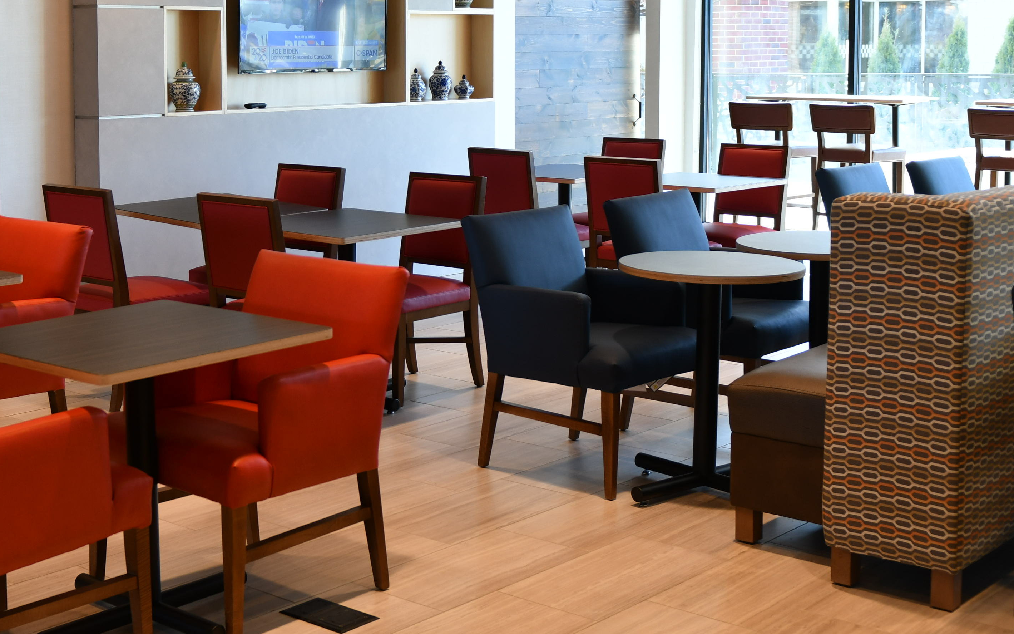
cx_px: 303
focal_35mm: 54
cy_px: 154
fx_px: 1492
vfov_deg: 23.7
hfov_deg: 37.0
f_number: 2.8
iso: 250
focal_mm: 24
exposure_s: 1/100
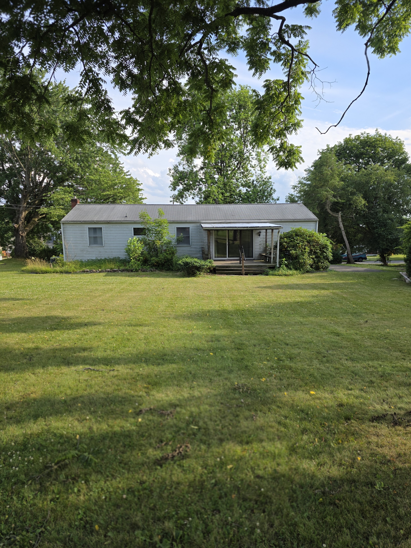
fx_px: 380
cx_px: 214
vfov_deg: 71.6
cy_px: 279
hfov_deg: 56.8
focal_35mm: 24
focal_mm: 6.3
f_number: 1.7
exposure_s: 1/2657
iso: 80
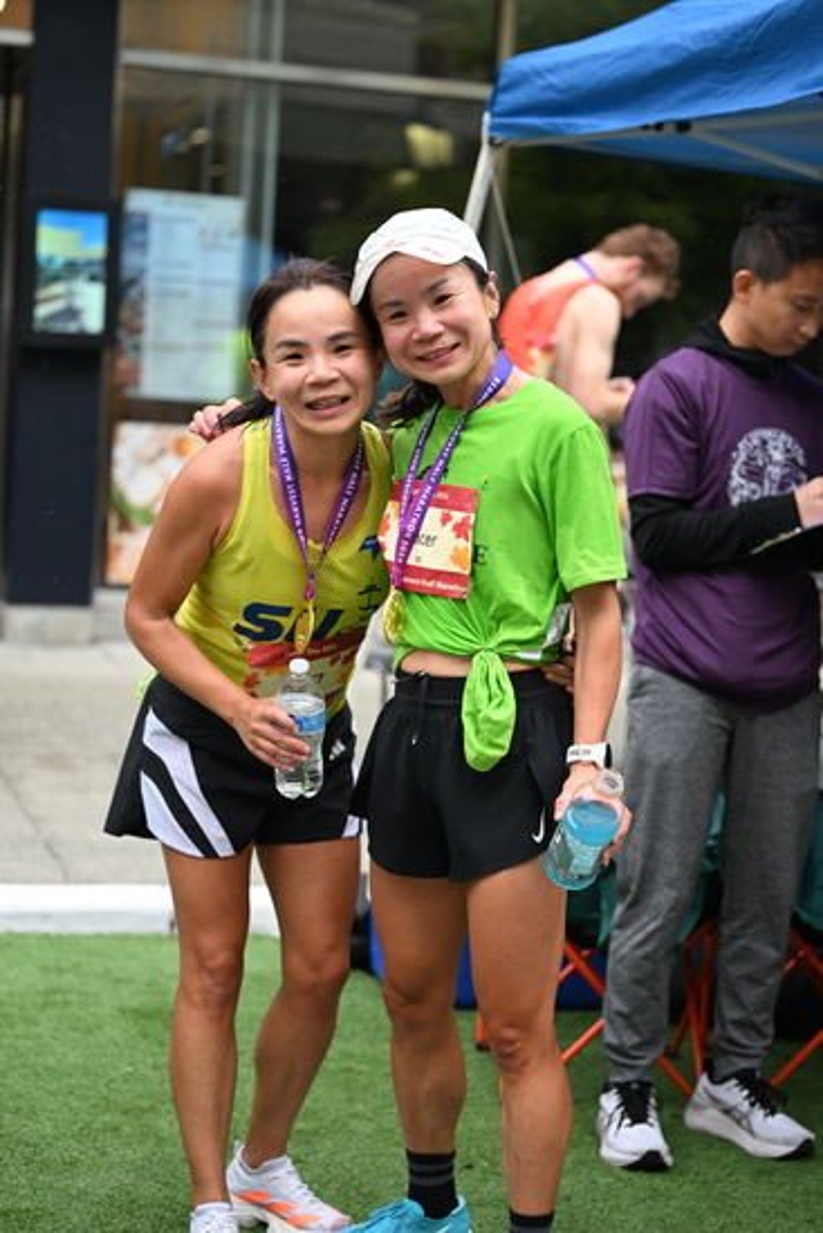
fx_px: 2399
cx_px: 412
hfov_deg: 19.5
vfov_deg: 28.8
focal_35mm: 70
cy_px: 616
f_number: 2.8
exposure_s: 1/1600
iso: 1250
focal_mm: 70
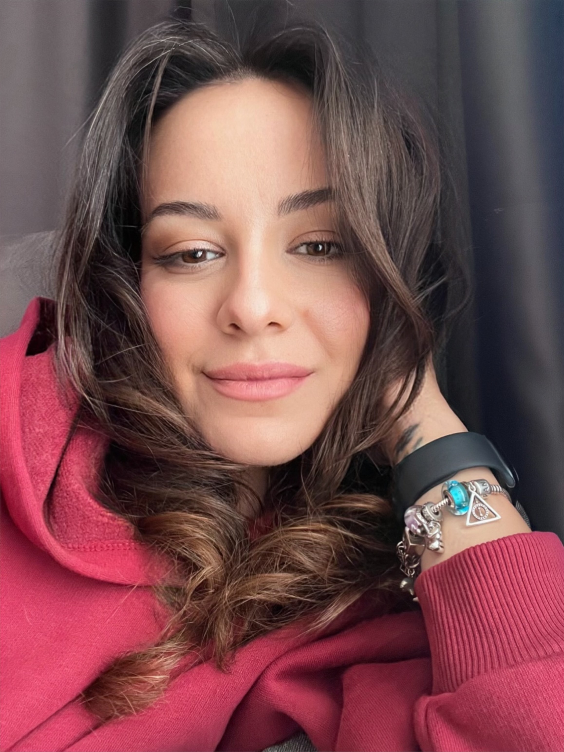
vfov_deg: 60.0
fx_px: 652
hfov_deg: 46.8
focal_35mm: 30
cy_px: 376
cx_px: 282
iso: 400
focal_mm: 2.71
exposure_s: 1/49
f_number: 2.2
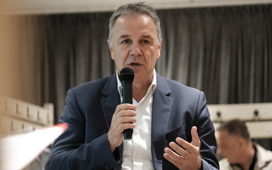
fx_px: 1609
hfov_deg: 9.7
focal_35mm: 217
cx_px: 136
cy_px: 87
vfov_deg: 6.1
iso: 6400
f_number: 4.4
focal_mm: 141.3
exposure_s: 1/80
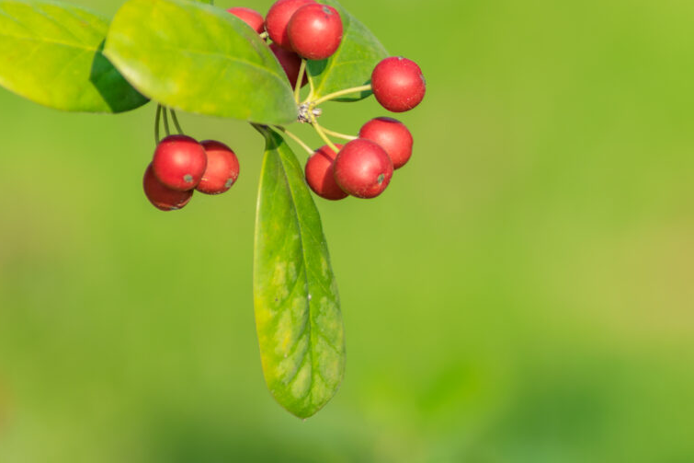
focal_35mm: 397
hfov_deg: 5.2
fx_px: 7645
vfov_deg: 3.5
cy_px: 151
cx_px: 400
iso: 100
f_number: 6.3
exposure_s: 1/320
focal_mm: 195
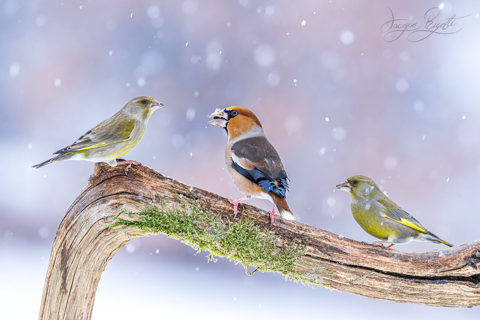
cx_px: 240
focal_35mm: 400
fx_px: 5333
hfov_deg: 5.2
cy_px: 160
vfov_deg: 3.4
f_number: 5.6
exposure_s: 1/250
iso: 1600
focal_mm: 400
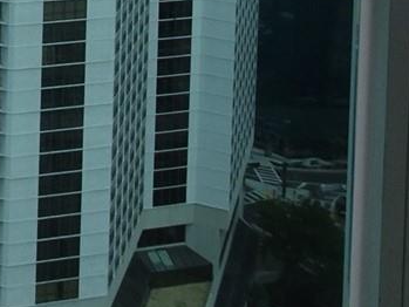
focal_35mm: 110
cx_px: -356
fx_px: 1300
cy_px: -344
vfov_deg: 11.8
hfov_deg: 15.2
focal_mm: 4.1
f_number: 3.5
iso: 80
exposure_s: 1/800
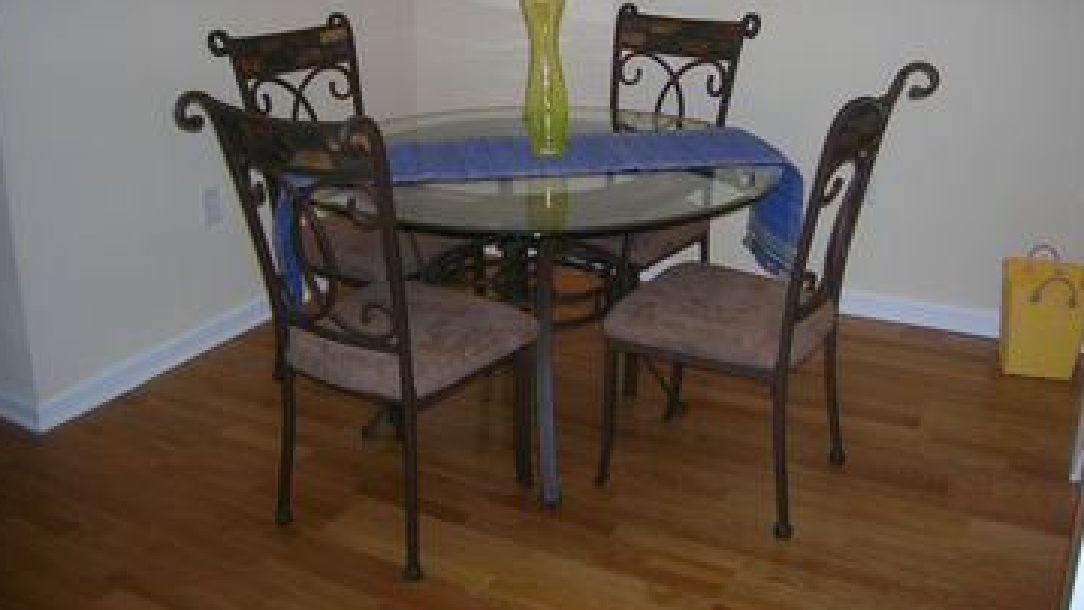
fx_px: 1092
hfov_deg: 52.8
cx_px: 537
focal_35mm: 38
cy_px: 214
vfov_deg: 31.0
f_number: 2.9
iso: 72
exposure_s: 1/60.1
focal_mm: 5.7
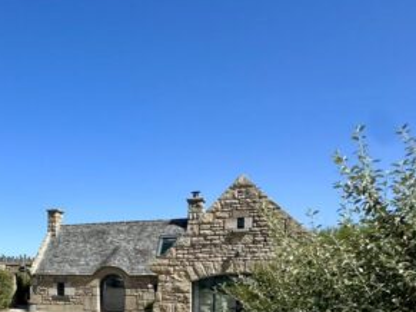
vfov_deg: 35.8
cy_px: 293
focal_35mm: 37
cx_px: 16
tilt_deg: -3.2
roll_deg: +0.1
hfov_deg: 44.0
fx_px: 444
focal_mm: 2.22
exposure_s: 1/3300
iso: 50
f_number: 2.2
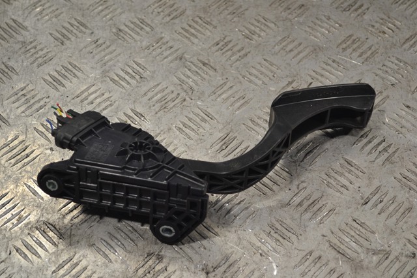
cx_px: 208
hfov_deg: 30.5
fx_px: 764
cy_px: 139
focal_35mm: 66
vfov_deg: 20.6
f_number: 5.3
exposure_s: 1/100
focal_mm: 44
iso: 400
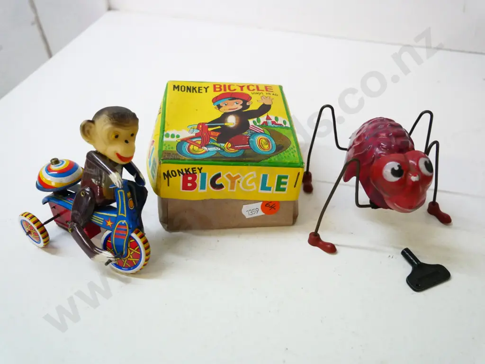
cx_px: 242
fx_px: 504
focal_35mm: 36
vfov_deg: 39.7
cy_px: 182
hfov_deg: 51.4
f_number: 4
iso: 3200
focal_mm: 18
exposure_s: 1/400
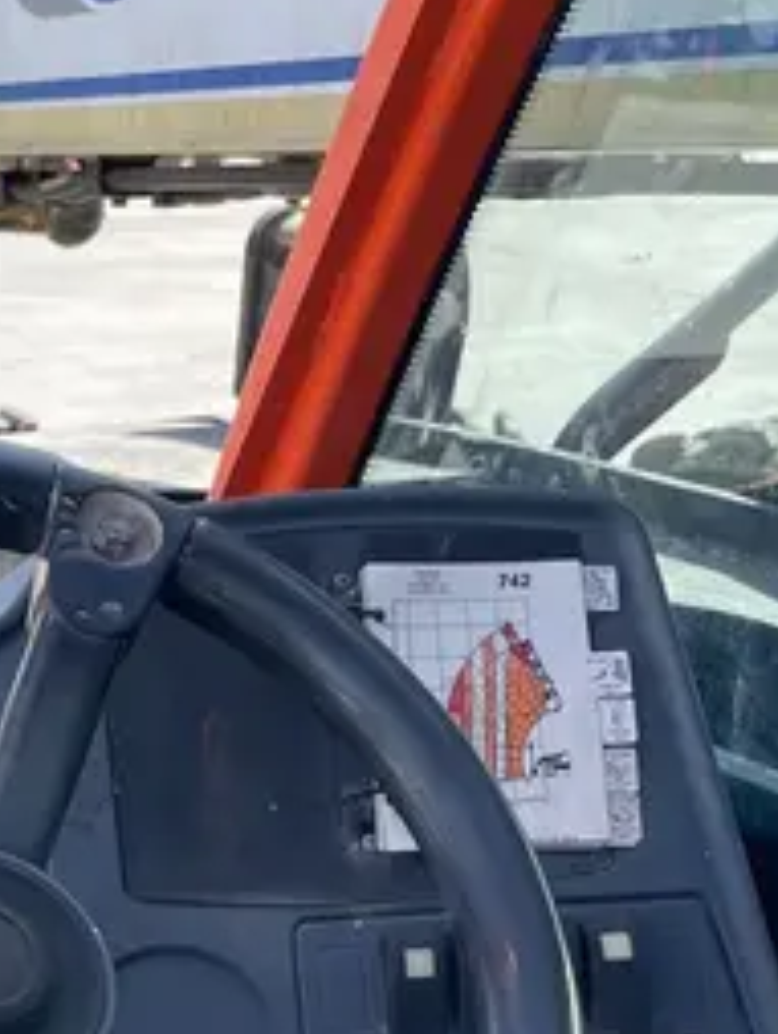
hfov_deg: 19.0
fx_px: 2244
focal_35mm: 75
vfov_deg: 24.9
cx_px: -37
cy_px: 999
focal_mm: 4.2
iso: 32
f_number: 1.6
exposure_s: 1/910
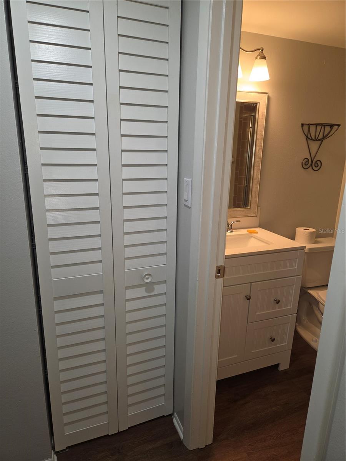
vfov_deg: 73.9
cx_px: 173
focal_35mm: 23
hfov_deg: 58.9
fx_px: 307
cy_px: 230
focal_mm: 5.4
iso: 40
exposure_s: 1/60
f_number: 1.8
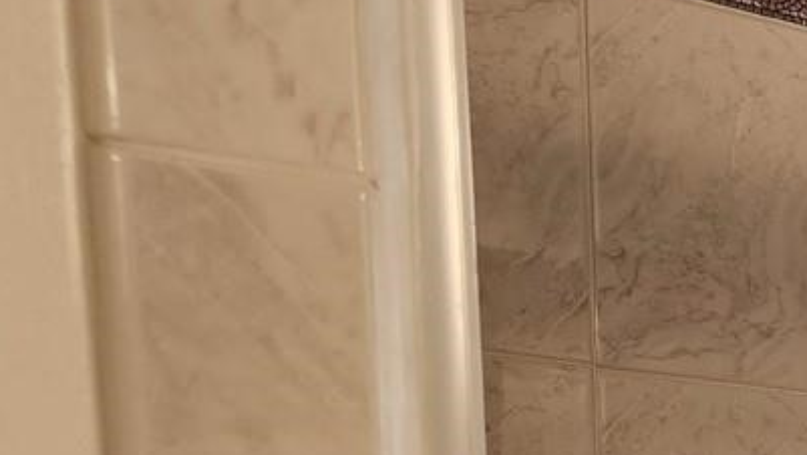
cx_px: 1379
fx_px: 2141
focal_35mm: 100
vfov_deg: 10.5
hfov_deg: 17.8
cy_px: 1079
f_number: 1.8
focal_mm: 6.4
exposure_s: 1/120
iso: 100
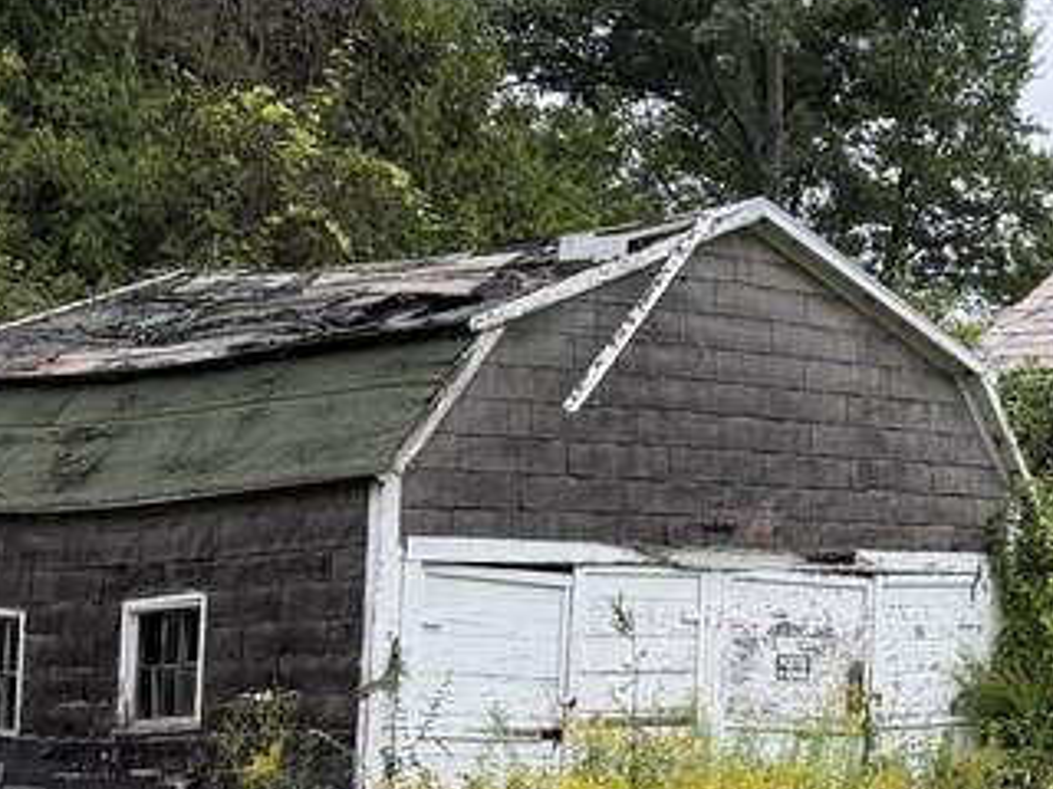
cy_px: 473
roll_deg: -0.7
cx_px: 1349
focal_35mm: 96
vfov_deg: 15.4
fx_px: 2920
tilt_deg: +3.2
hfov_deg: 19.0
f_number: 1.78
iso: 100
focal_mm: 6.76
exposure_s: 1/1106
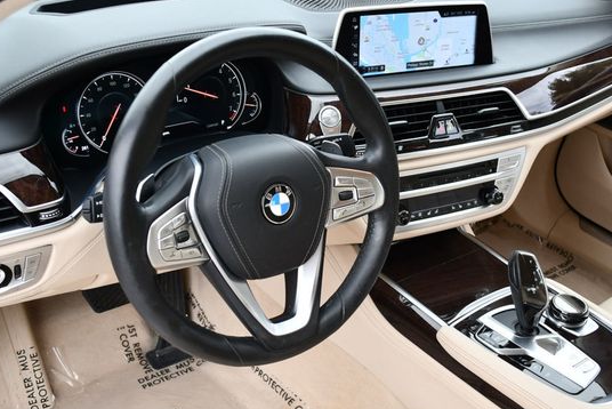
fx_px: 731
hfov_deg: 45.4
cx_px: 301
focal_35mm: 43
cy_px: 189
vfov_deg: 31.2
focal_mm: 18
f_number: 3.5
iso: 450
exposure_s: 1/250
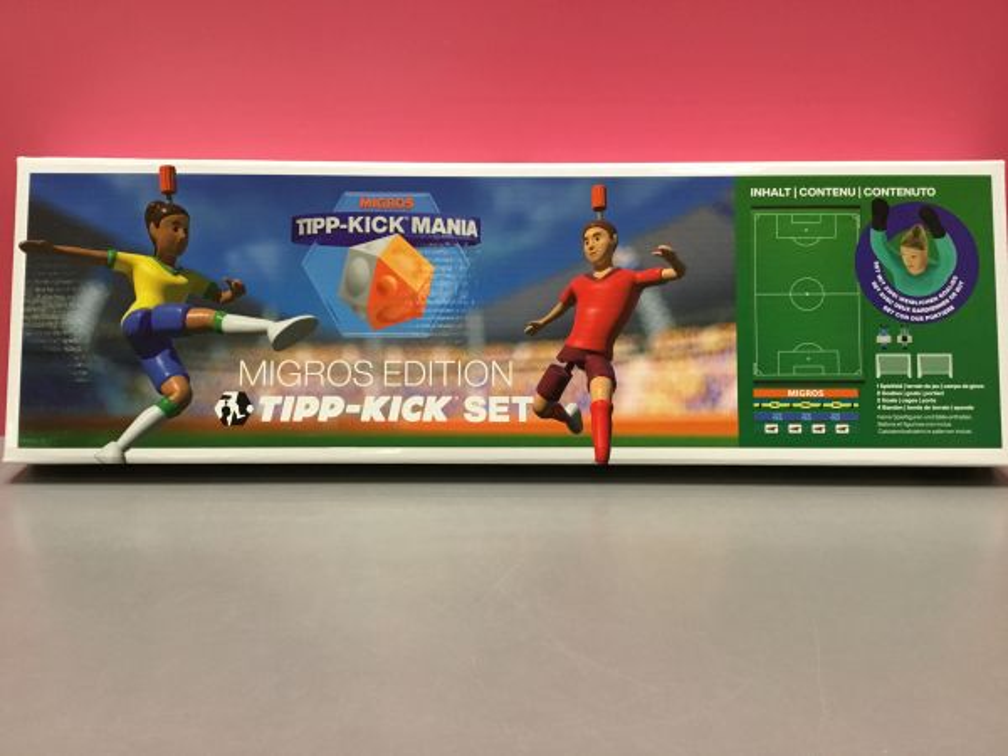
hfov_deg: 58.4
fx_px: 903
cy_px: 378
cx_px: 504
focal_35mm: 31
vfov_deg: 45.4
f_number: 2.4
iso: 160
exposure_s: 1/33
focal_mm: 3.3
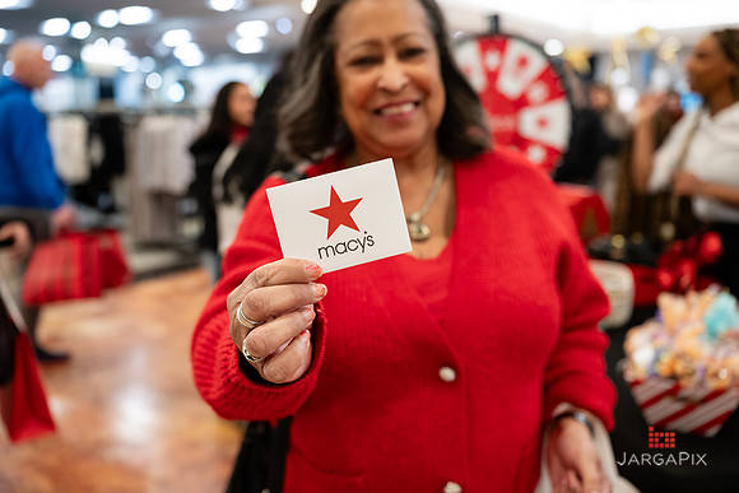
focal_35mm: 35
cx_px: 370
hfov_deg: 55.0
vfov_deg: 38.3
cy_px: 246
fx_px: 710
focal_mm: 34.5
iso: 1000
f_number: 3.2
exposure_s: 1/160
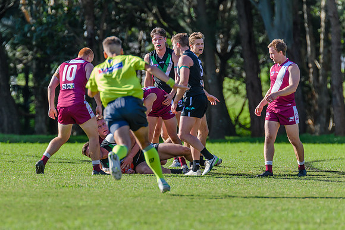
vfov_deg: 2.5
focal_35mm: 543
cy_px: 144
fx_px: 5203
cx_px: 143
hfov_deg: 3.8
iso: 800
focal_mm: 420
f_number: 6.3
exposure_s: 1/1600
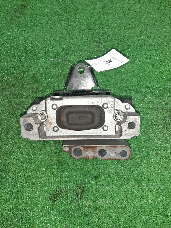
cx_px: 86
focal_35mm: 26
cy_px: 114
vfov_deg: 67.3
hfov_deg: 53.1
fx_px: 171
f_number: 1.7
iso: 148
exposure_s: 1/50
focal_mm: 3.93
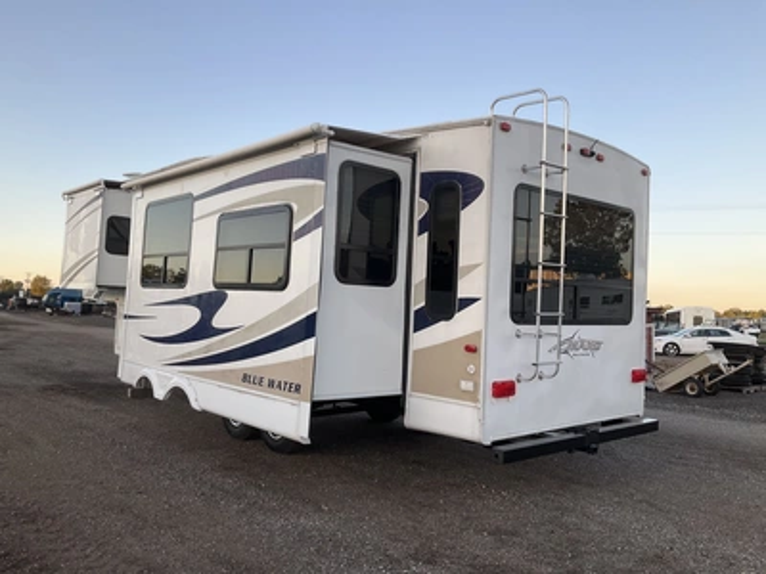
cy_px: 287
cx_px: 383
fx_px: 642
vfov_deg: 48.2
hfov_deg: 61.7
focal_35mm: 29
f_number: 1.8
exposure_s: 1/223
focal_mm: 3
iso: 20
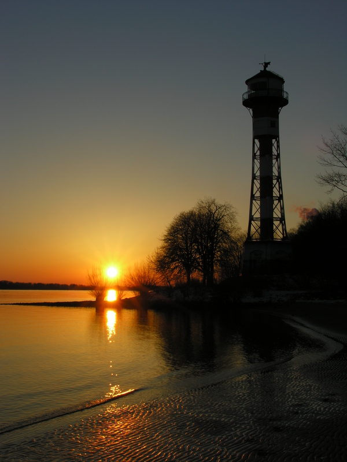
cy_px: 231
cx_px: 174
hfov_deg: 29.1
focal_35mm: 50
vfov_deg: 38.2
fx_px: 668
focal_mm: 12.7
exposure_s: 1/119
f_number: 7.8
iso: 50
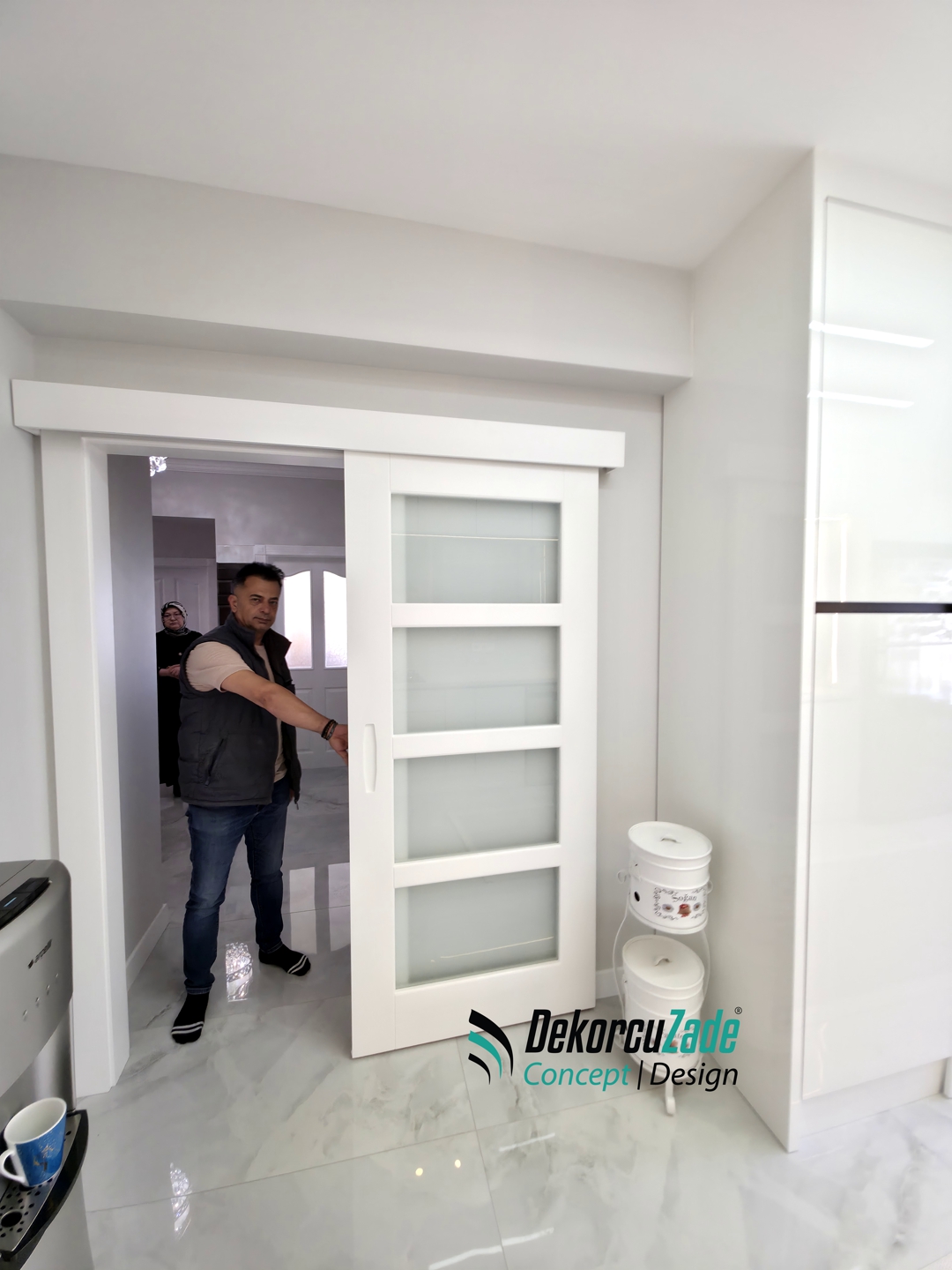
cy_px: 635
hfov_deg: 89.9
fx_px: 477
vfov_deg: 106.2
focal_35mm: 13
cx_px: 476
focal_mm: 2.2
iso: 100
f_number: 1.9
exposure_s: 1/33.3
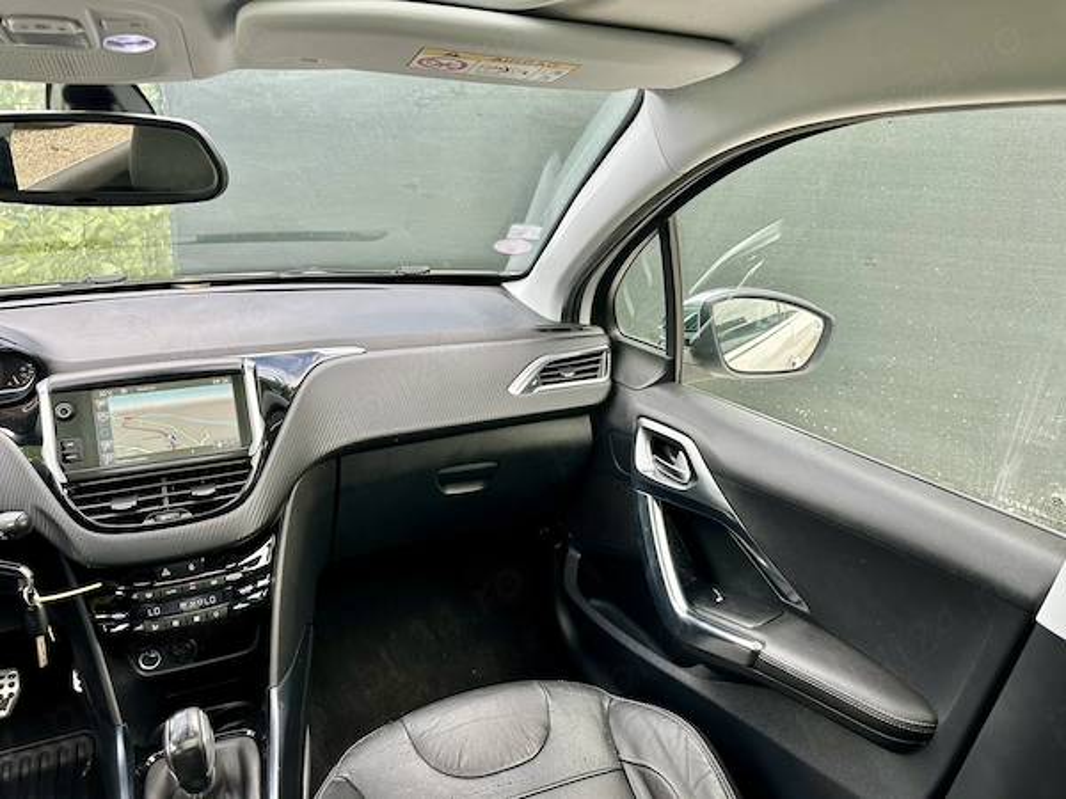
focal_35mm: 24
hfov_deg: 71.6
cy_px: 400
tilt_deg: -19.7
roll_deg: -0.2
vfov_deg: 56.8
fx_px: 739
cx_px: 533
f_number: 1.78
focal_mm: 6.86
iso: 64
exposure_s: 1/195
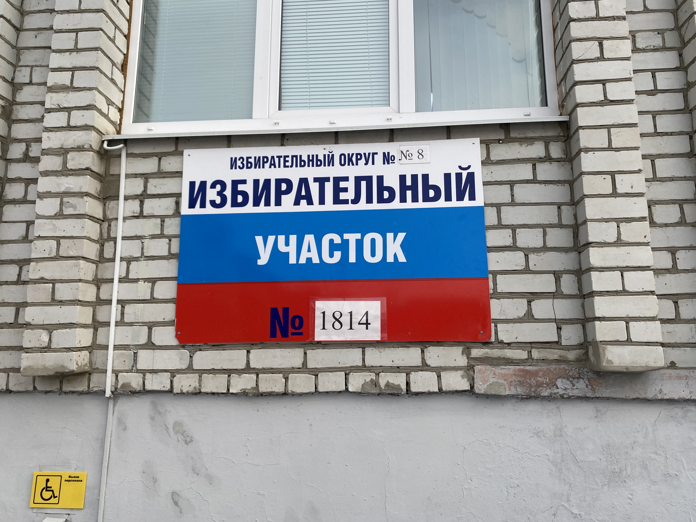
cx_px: 351
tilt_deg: +14.7
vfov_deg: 51.4
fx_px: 543
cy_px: 257
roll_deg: +0.9
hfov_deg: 65.3
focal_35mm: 27
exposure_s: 1/949
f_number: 1.8
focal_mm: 4.25
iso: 32
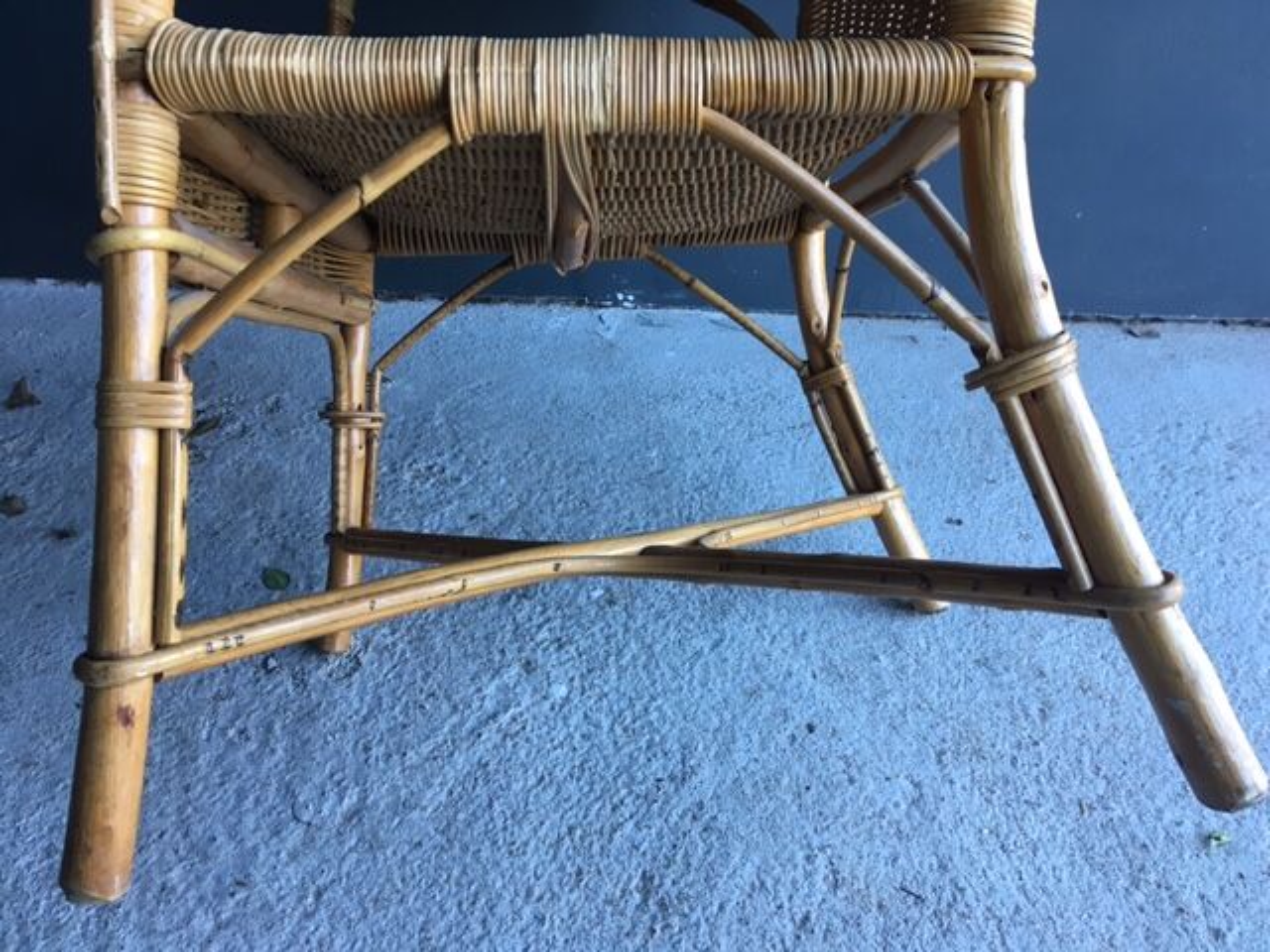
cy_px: 476
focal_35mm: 29
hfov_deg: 61.7
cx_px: 635
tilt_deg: -38.5
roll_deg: +2.3
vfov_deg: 48.2
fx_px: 1064
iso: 32
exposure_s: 1/33
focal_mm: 4.15
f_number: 2.2
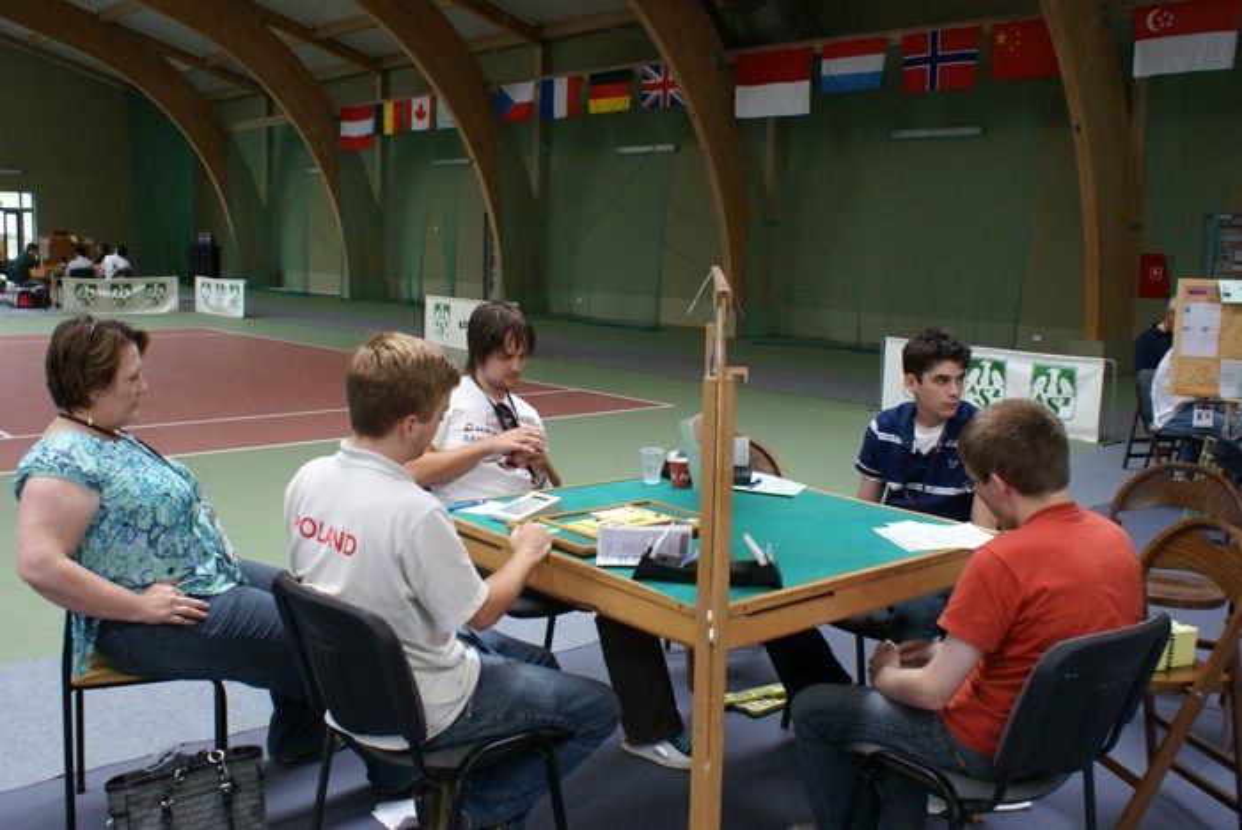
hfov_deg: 57.2
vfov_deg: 40.0
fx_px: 1139
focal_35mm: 33
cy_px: 415
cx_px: 621
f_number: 5.6
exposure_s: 1/25
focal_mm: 22
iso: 200
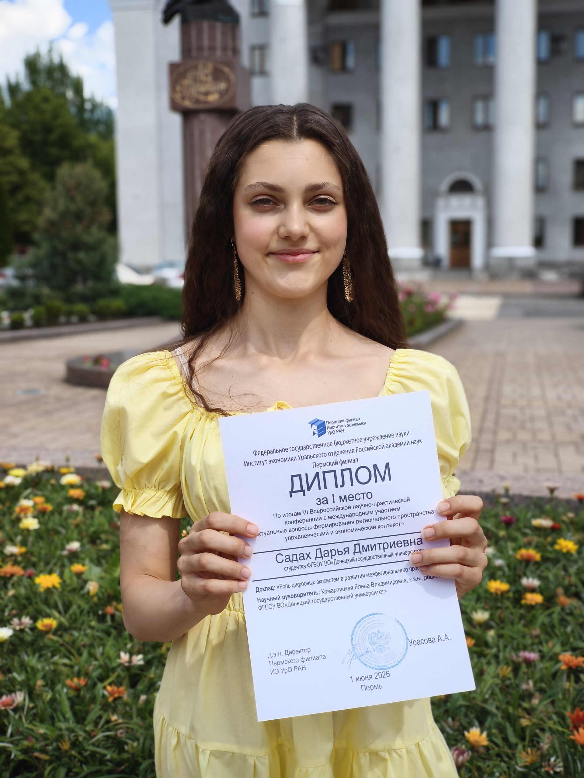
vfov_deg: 38.2
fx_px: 1125
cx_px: 292
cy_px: 389
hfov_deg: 29.1
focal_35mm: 50
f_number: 1.9
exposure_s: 1/1153
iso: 160
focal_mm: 7.1
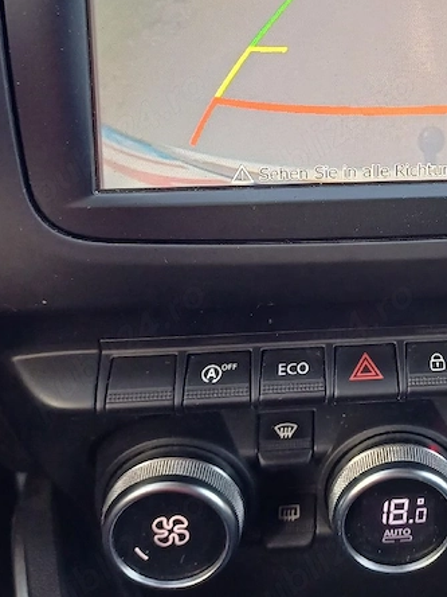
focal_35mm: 45
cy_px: 172
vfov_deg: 41.2
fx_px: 775
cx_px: 380
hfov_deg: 31.1
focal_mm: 4.65
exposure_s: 1/50
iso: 125
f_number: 1.8
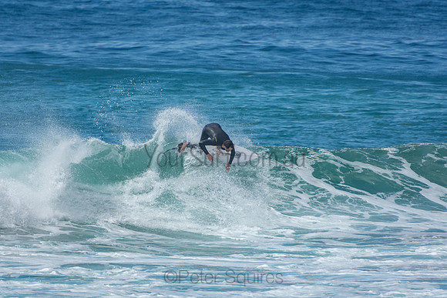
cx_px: 224
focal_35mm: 600
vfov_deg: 2.3
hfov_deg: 3.4
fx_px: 7451
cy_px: 149
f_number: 5.6
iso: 160
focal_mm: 400
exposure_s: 1/1250
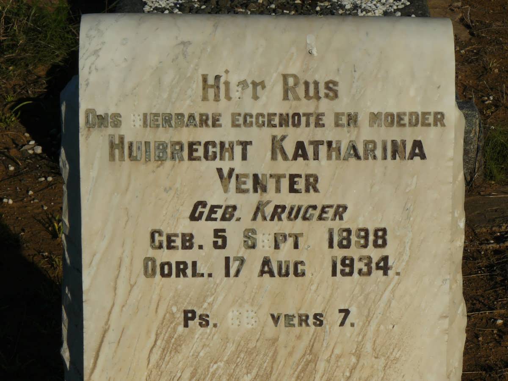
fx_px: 1673
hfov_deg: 17.3
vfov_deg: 13.0
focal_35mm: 114
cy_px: 190
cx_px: 254
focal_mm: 15.8
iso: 100
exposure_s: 1/640
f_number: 8
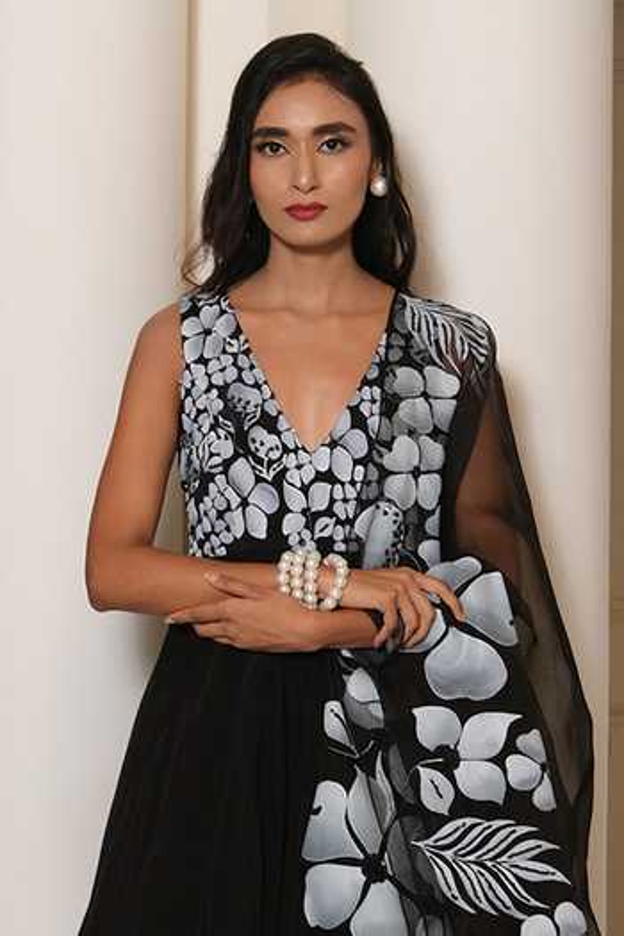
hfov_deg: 34.2
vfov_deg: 49.6
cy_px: 468
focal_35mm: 39
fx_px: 1014
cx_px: 312
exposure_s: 1/56
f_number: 4
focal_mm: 26
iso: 800
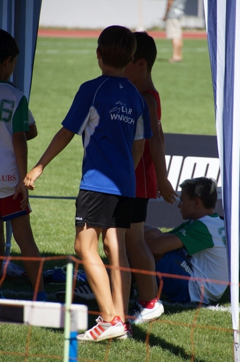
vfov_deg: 6.5
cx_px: 120
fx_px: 3156
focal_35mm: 315
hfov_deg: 4.4
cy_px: 181
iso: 500
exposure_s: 1/2000
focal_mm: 210
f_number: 6.3
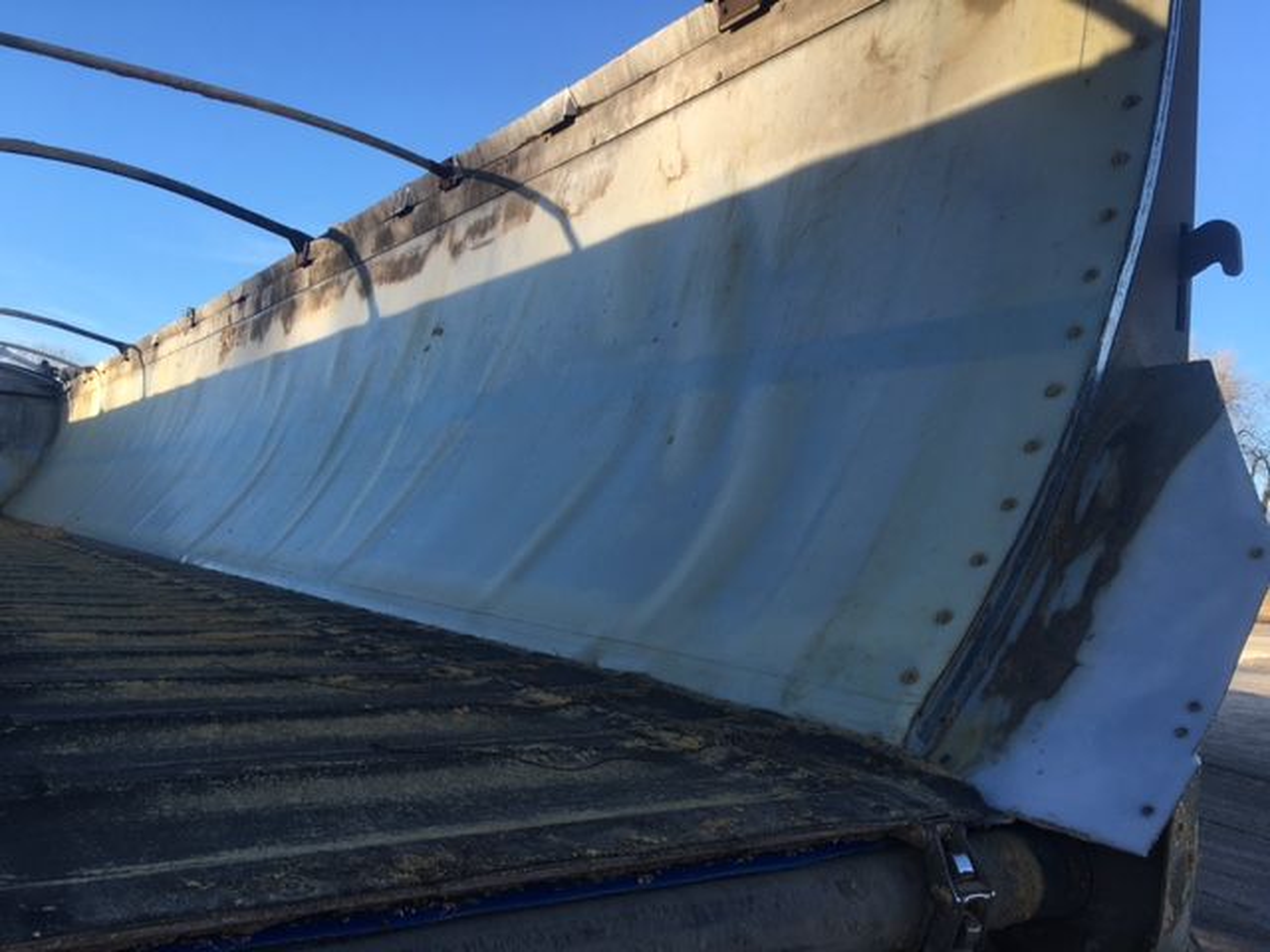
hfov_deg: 61.7
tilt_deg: +5.5
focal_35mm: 29
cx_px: 635
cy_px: 476
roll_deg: -3.7
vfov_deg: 48.2
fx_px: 1064
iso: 25
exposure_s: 1/452
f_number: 2.2
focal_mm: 4.15
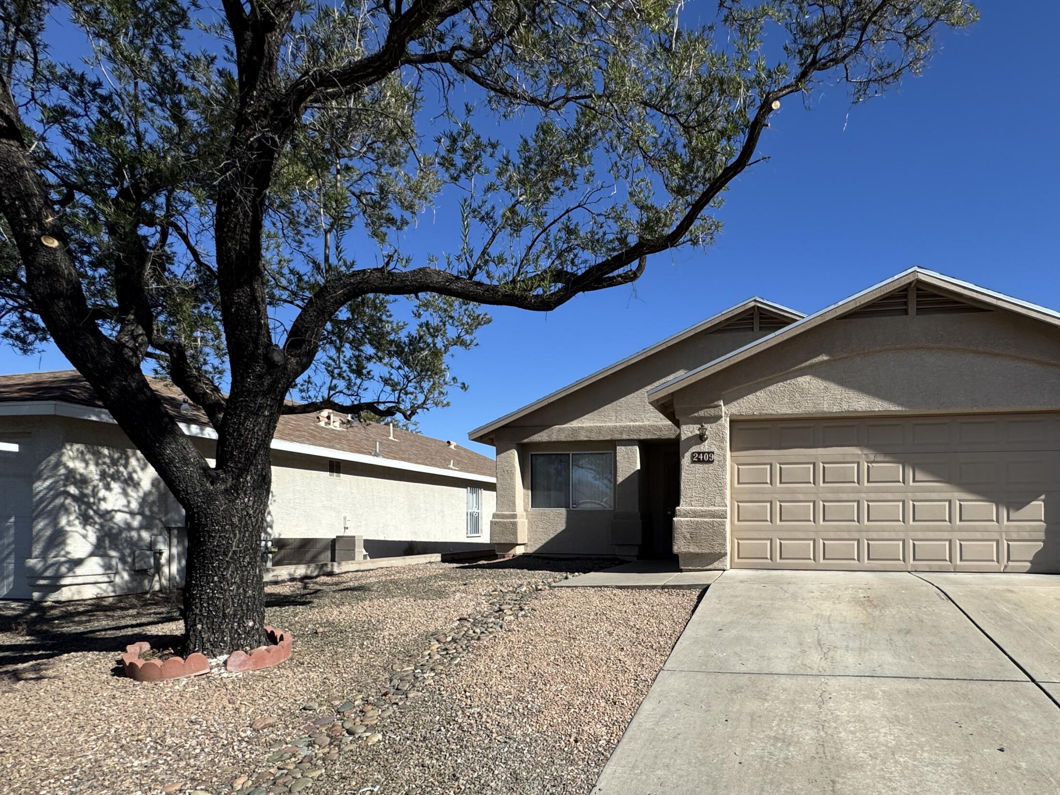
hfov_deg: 82.2
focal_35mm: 19
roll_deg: -0.6
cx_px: 693
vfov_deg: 66.9
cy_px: 526
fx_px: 582
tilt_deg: -0.7
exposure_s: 1/2208
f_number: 2.2
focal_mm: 2.22
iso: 50
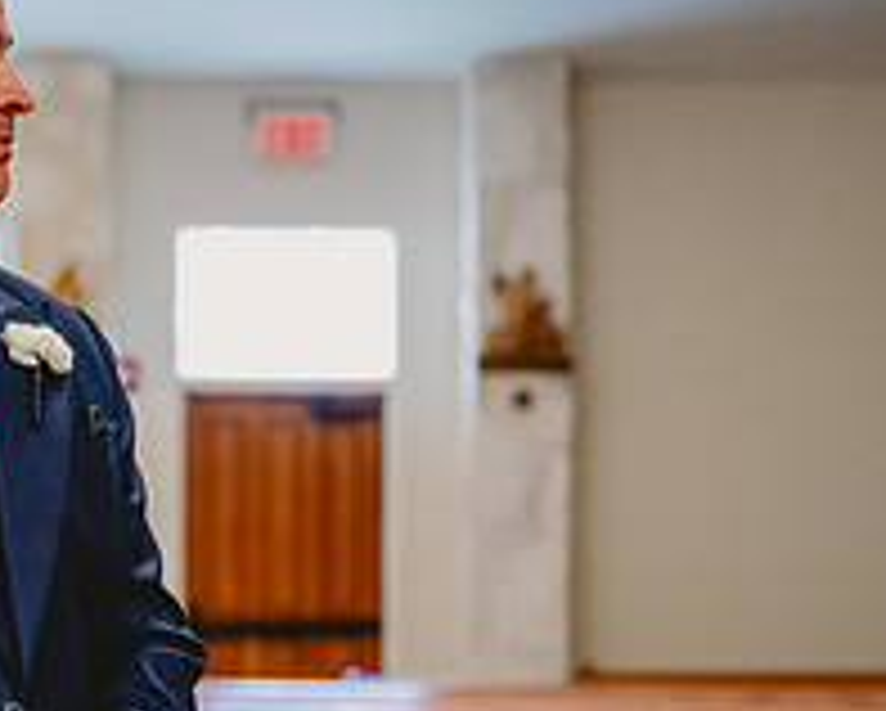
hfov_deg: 11.6
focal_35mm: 163
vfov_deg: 9.5
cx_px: -112
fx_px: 4278
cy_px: 484
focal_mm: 59
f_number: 2.8
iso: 2500
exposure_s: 1/320
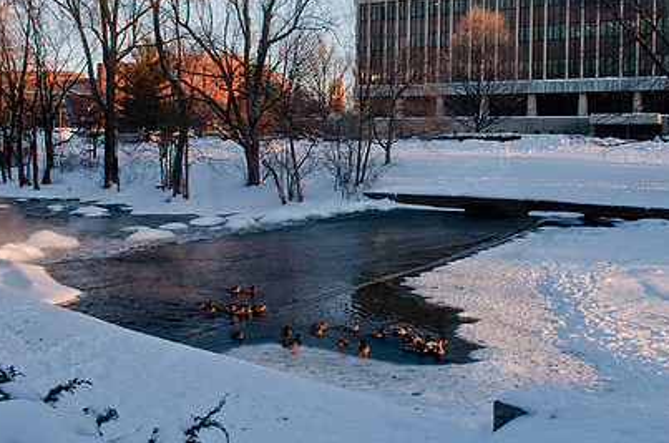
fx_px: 681
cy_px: 153
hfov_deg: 52.2
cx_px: 375
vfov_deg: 35.7
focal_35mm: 37
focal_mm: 17
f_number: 5.6
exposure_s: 1/320
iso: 200
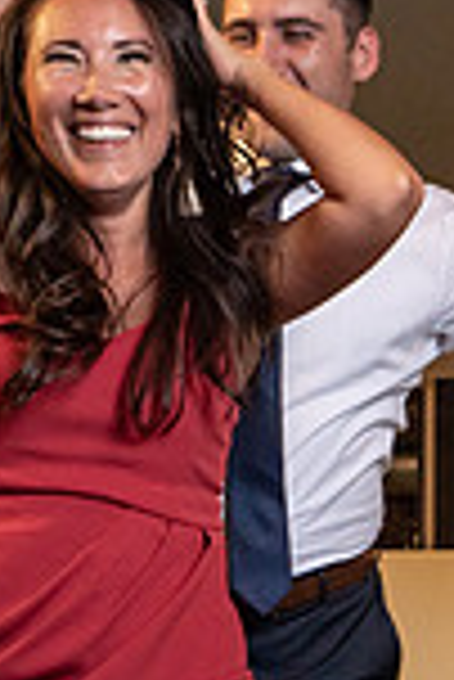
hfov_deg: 14.8
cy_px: 645
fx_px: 1717
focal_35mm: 91
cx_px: 441
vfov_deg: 21.7
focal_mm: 20
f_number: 5.6
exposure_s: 1/200
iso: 2000
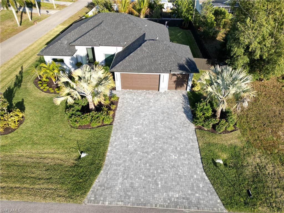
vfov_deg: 56.8
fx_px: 197
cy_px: 106
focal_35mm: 24
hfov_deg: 71.6
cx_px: 142
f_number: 1.7
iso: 120
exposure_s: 1/1500
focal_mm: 6.72
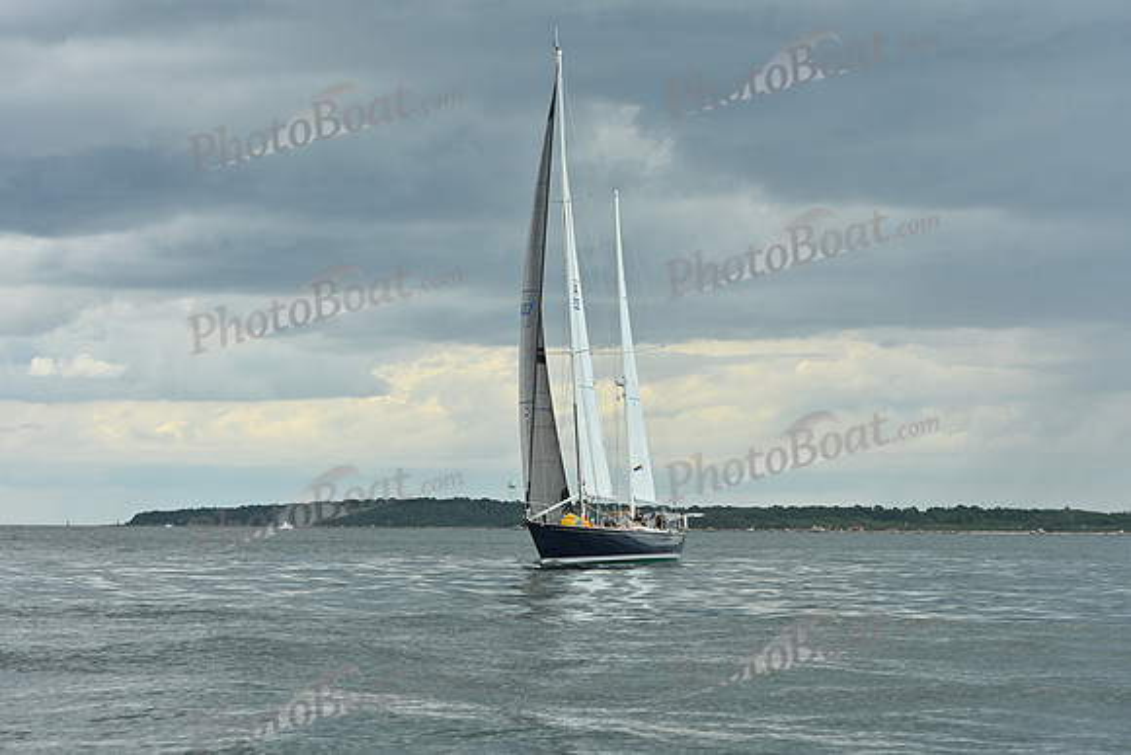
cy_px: 378
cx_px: 566
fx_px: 2828
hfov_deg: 22.6
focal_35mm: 90
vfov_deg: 15.2
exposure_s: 1/800
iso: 250
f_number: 7.1
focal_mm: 90
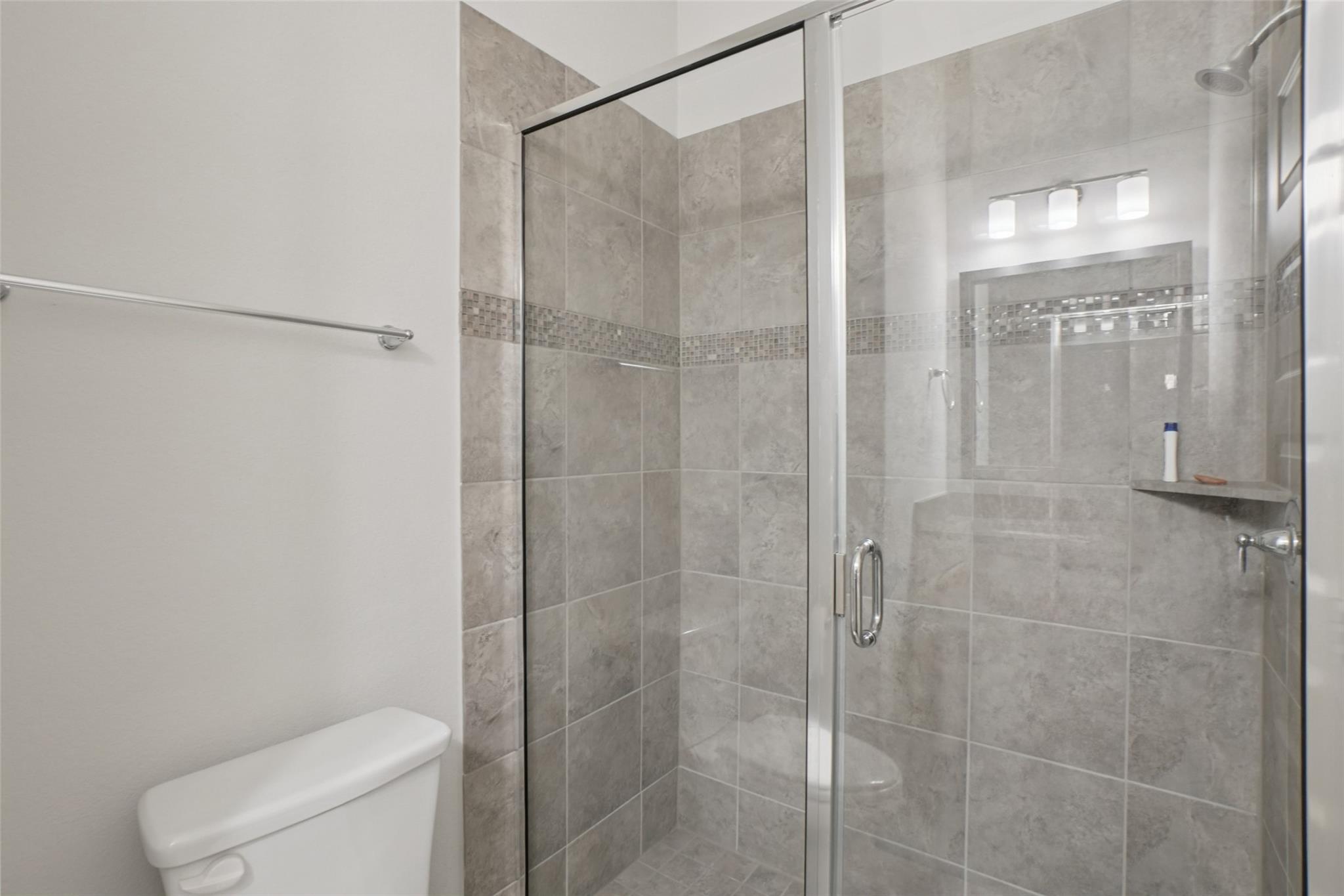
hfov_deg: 100.4
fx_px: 560
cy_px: 448
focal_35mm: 15
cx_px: 672
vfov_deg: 77.3
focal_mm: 10
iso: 400
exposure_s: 1/5
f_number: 8
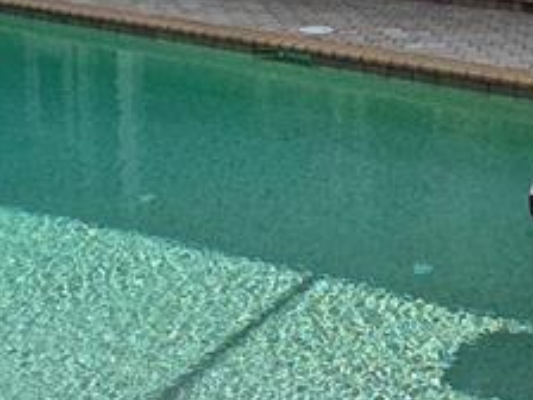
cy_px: -12
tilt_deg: -11.0
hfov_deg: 29.3
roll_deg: -2.4
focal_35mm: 64
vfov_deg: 22.0
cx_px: 452
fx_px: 985
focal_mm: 2.22
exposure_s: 1/430
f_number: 2.2
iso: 50
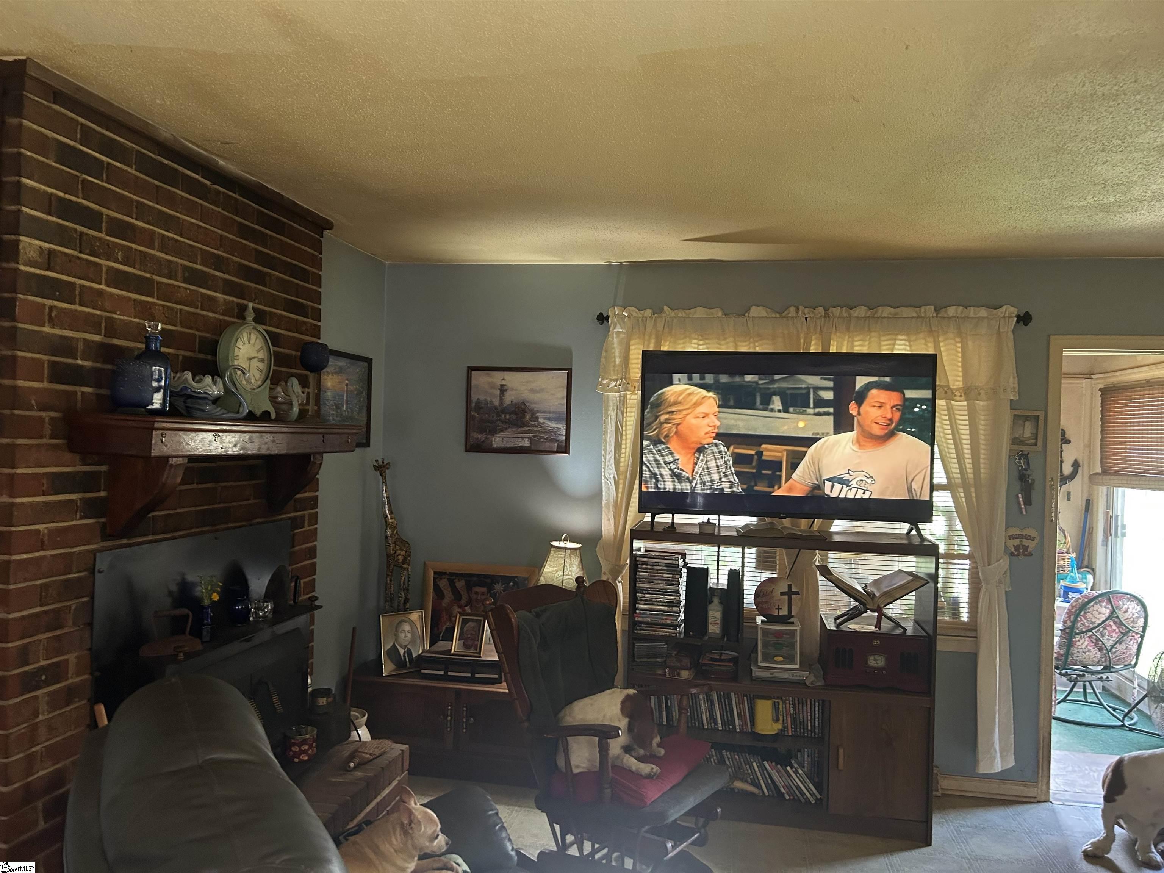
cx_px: 582
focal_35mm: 26
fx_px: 874
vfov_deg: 53.1
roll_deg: -0.8
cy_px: 436
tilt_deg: -0.4
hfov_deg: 67.3
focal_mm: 5.7
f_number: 1.5
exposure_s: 1/60
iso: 250
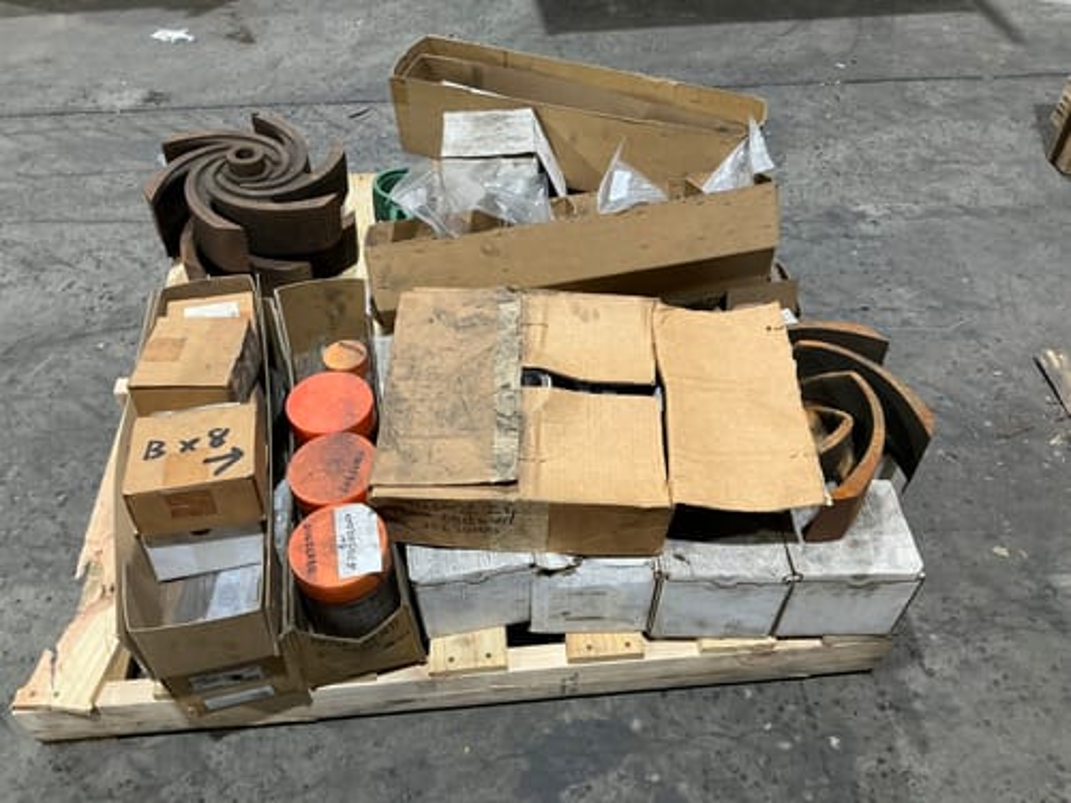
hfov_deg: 63.4
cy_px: 402
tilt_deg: -47.6
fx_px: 866
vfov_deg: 49.7
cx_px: 536
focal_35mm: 28
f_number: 1.8
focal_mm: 3
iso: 80
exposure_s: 1/50
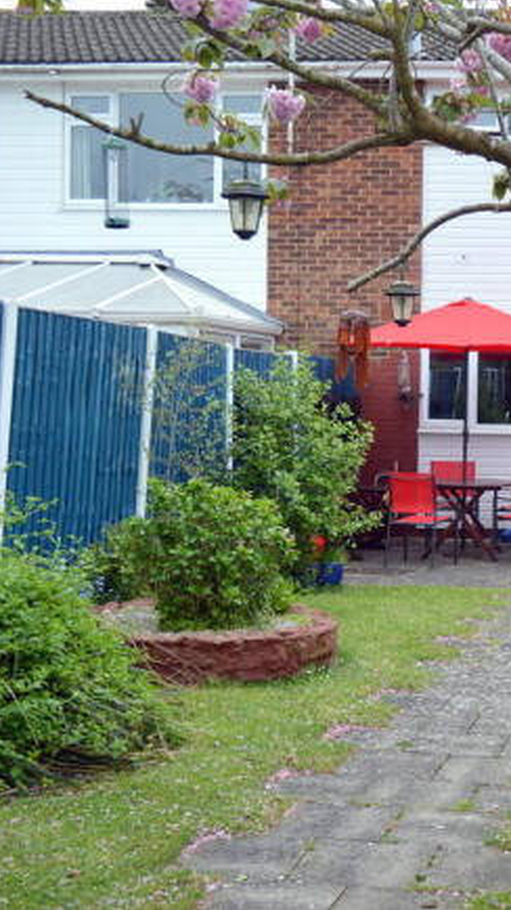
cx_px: 666
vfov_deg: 36.6
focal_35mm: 57
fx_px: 1374
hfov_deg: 19.4
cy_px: 455
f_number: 5.6
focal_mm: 24
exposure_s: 1/125
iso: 200
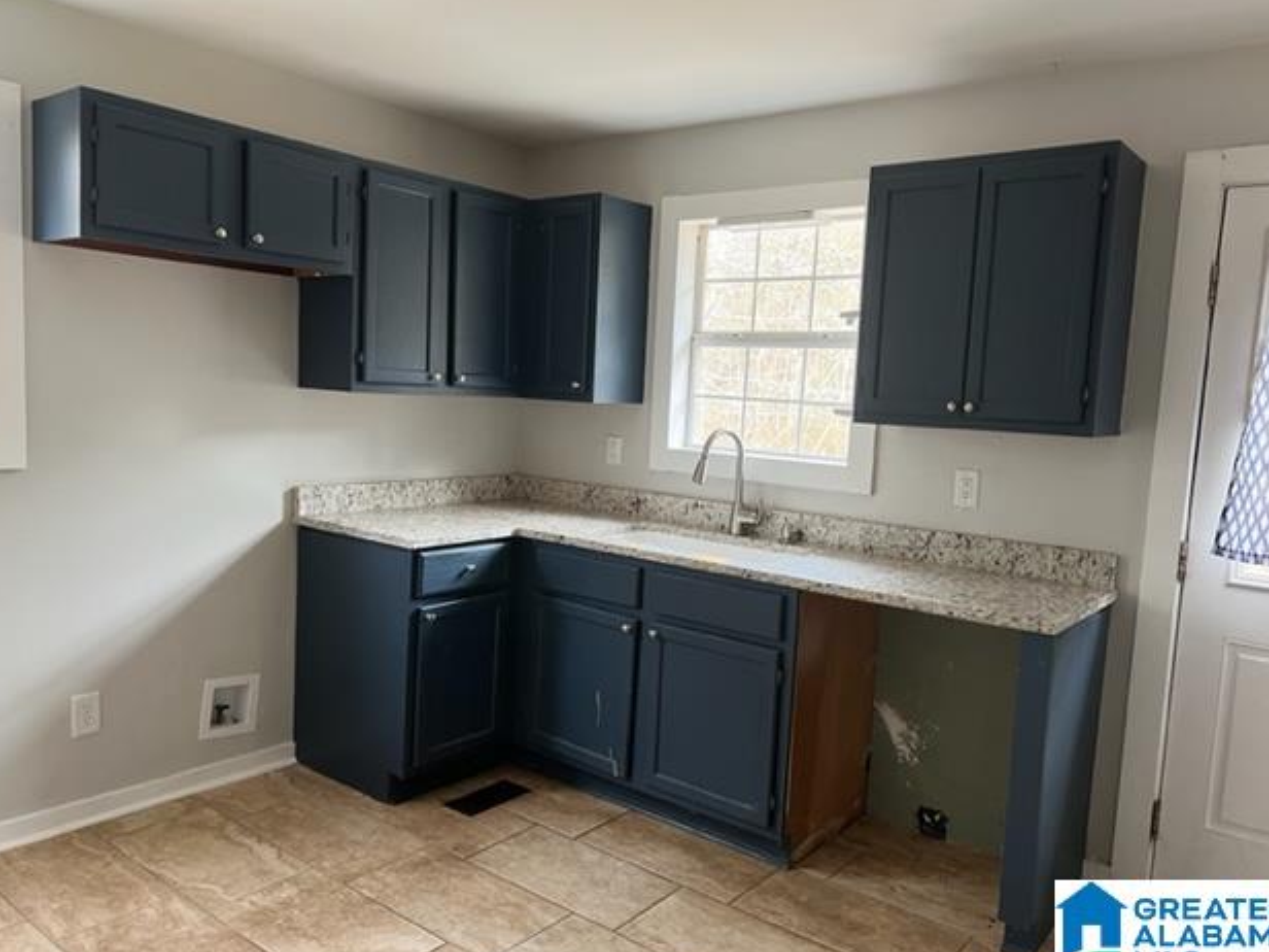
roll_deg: -2.6
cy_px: 480
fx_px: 990
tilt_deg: -5.3
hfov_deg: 65.3
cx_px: 643
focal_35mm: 27
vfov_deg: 51.4
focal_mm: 5.7
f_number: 1.5
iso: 125
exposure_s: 1/85
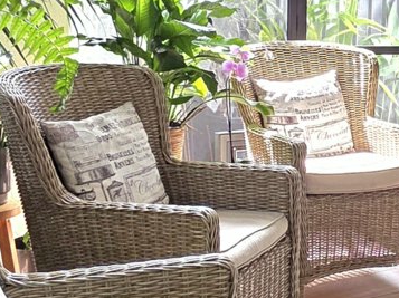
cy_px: 107
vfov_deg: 20.9
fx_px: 806
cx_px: 378
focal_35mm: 70
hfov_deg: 26.6
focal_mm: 2.2
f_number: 1.9
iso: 125
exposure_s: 1/101
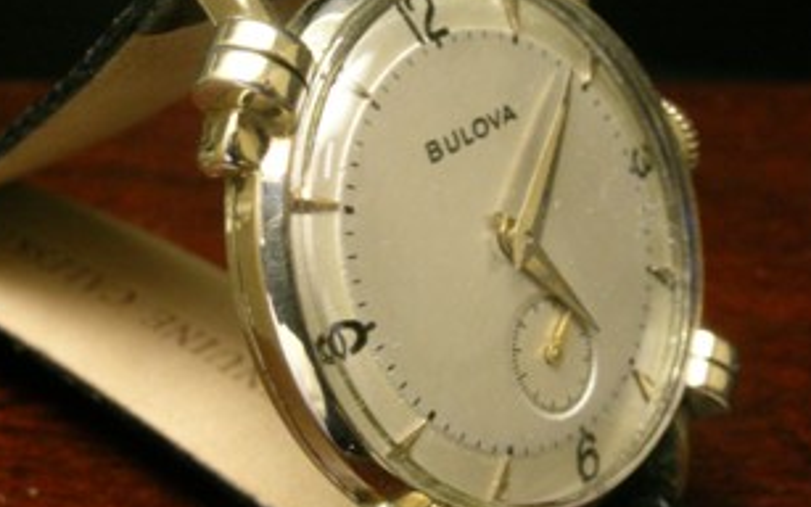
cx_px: 428
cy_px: 283
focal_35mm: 82
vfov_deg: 15.9
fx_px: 1813
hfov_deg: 25.2
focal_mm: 11.1
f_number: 7
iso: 200
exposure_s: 1/2.4
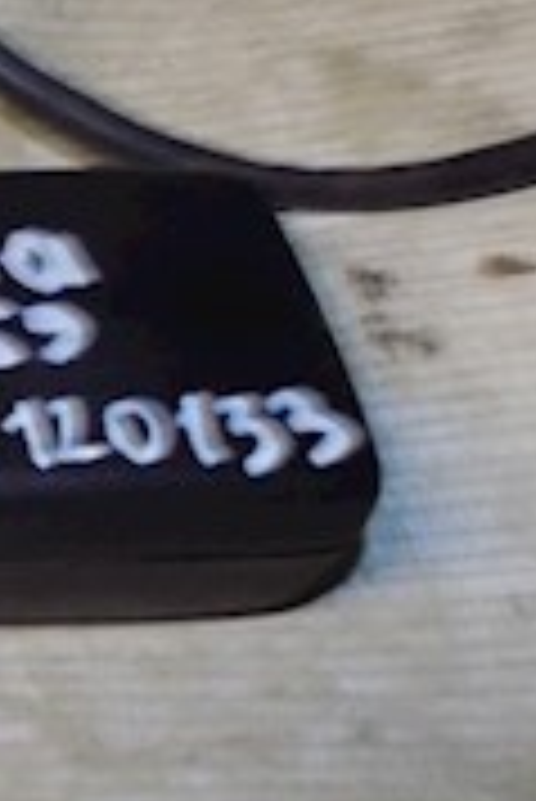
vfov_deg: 23.6
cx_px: -725
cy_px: 454
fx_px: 1917
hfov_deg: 12.6
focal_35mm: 86
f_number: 3.1
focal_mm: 4
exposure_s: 1/30
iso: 200
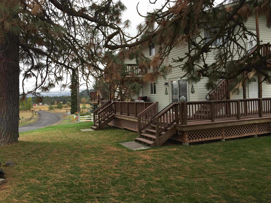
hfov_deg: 61.7
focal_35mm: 29
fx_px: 227
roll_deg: +1.6
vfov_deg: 48.2
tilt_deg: +0.8
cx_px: 136
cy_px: 102
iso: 32
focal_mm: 4.15
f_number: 2.2
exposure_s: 1/391
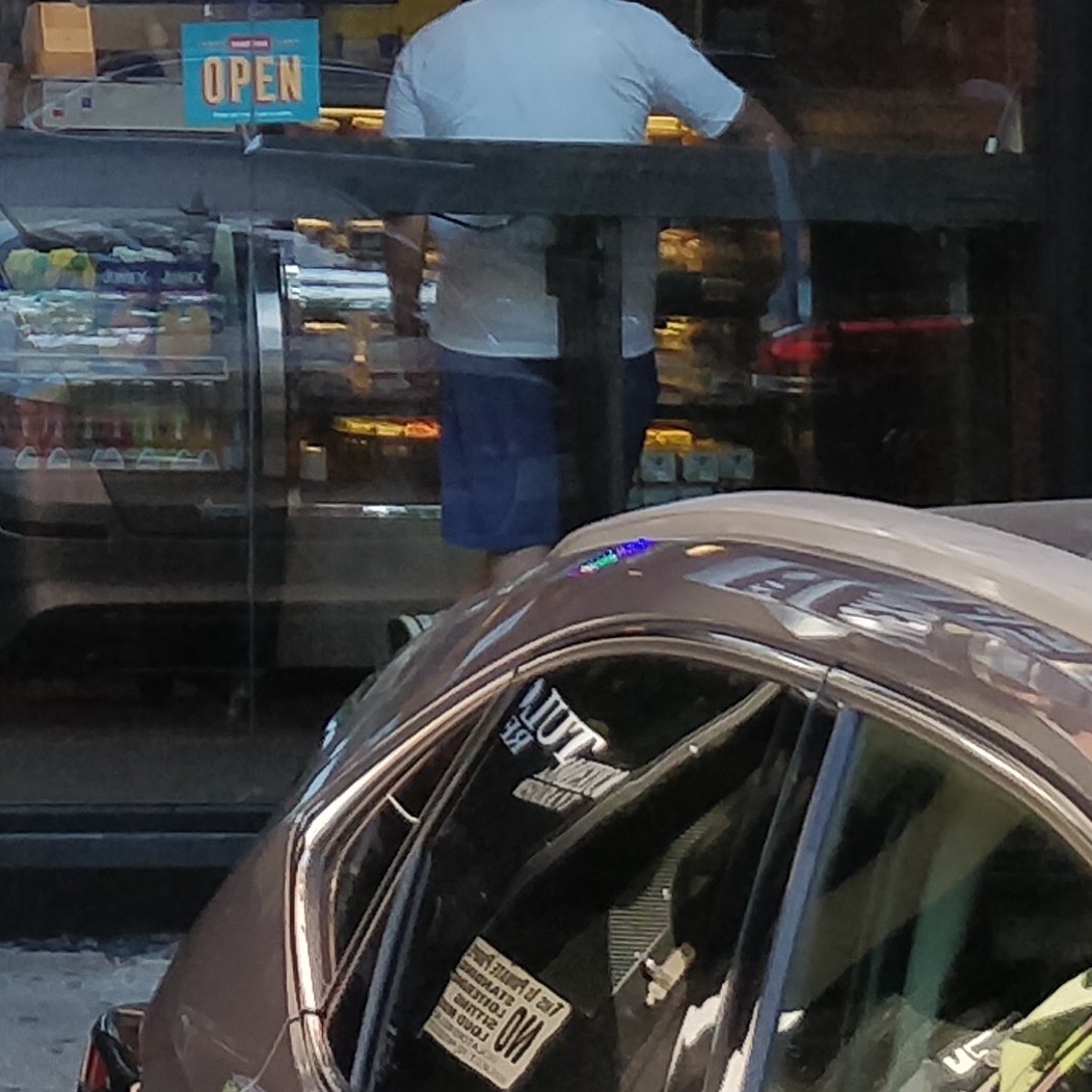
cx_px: -11
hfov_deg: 18.2
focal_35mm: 93
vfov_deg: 16.5
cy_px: -675
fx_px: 3319
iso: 320
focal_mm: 4.1
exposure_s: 1/407
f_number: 1.7
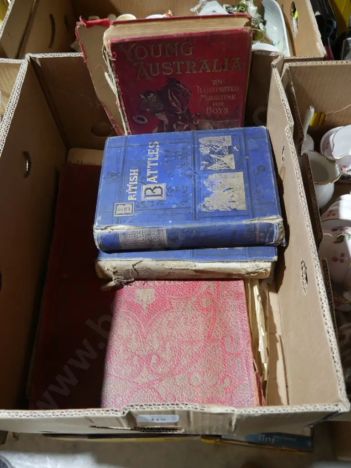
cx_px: 176
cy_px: 234
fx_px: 378
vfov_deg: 63.4
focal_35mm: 28
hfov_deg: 49.8
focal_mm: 14
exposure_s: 1/60
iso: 800
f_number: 3.5
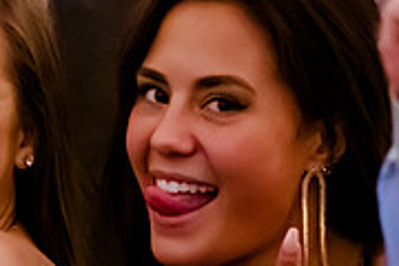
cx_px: -66
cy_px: 130
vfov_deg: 2.7
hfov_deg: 4.0
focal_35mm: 508
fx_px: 5630
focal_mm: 105
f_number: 2.8
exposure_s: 1/125
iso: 4000
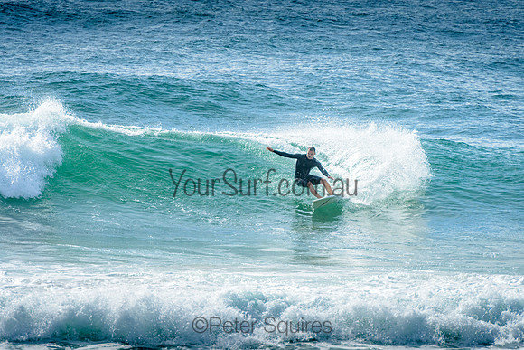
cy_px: 164
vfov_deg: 2.8
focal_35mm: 490
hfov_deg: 4.2
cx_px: 257
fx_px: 7140
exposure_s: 1/1600
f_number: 8
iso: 200
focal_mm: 400
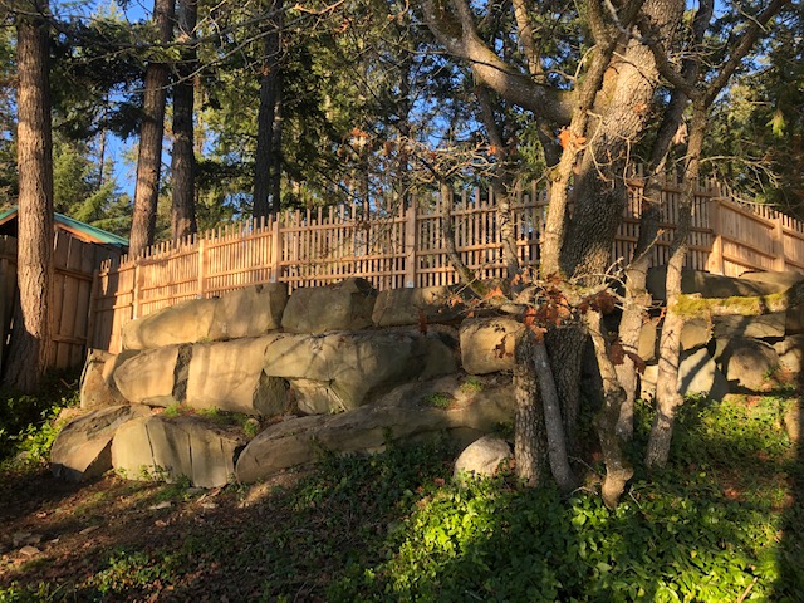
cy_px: 302
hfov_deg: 63.4
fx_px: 650
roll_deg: -1.5
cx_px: 402
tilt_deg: +9.7
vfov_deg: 49.7
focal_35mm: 28
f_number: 1.8
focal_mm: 3.99
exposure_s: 1/219
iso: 20
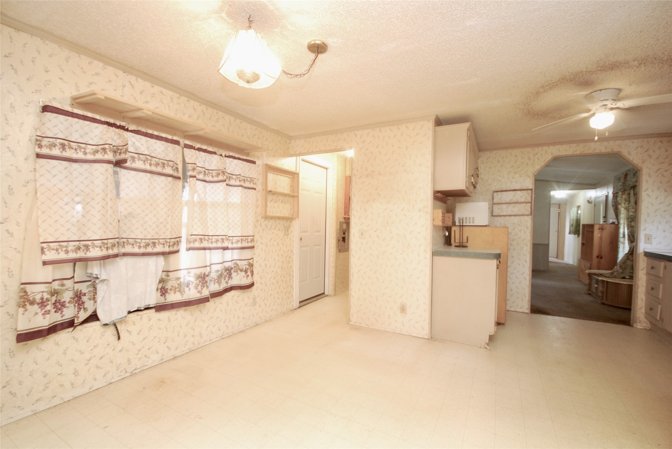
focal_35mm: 15
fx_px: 280
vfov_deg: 77.5
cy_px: 224
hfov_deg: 100.3
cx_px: 336
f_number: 4
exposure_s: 1/25
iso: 400
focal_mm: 10
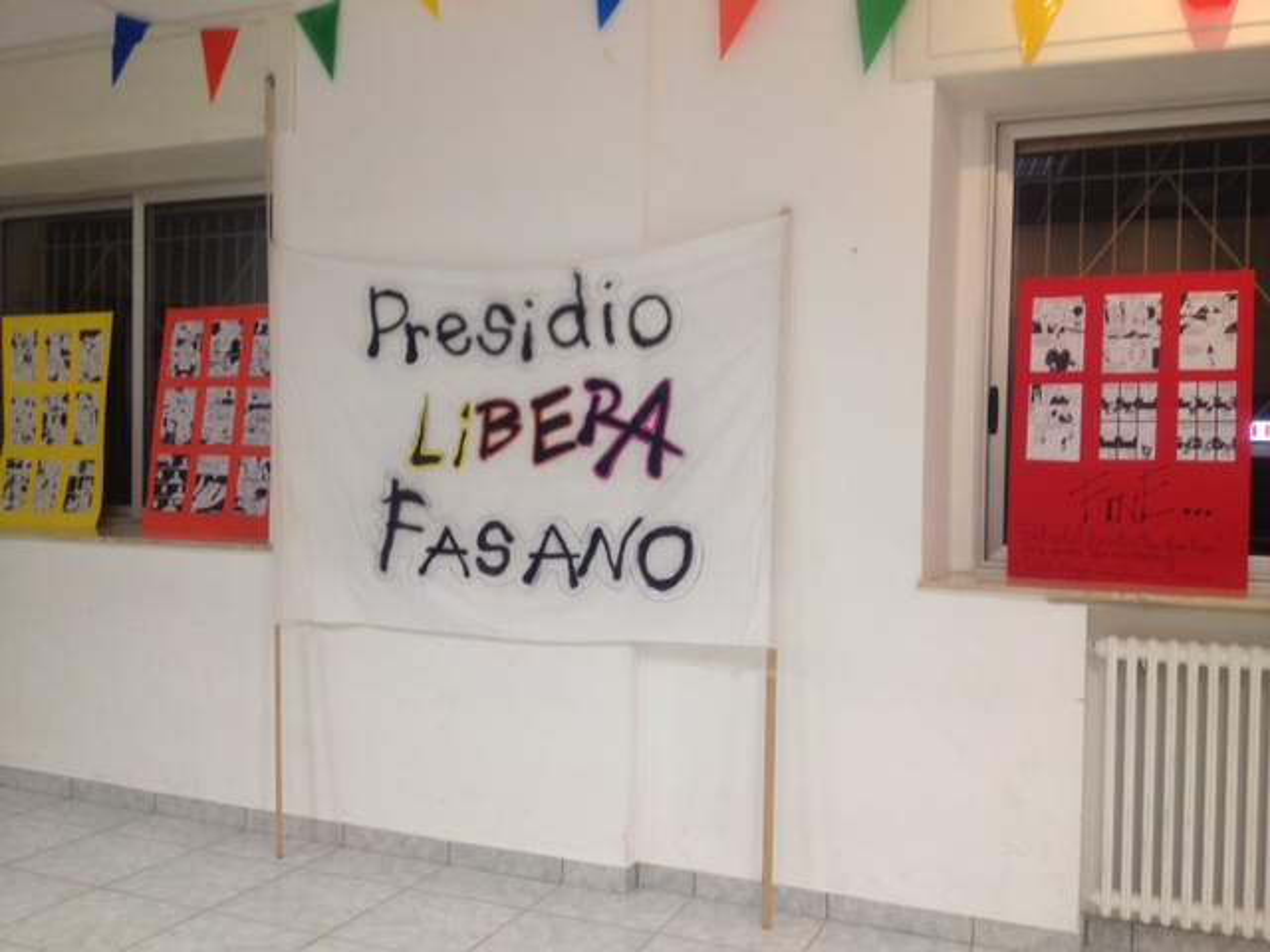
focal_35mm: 35
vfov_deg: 40.7
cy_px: 476
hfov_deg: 52.6
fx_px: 1284
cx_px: 635
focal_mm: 4.28
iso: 80
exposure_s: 1/20
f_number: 2.4
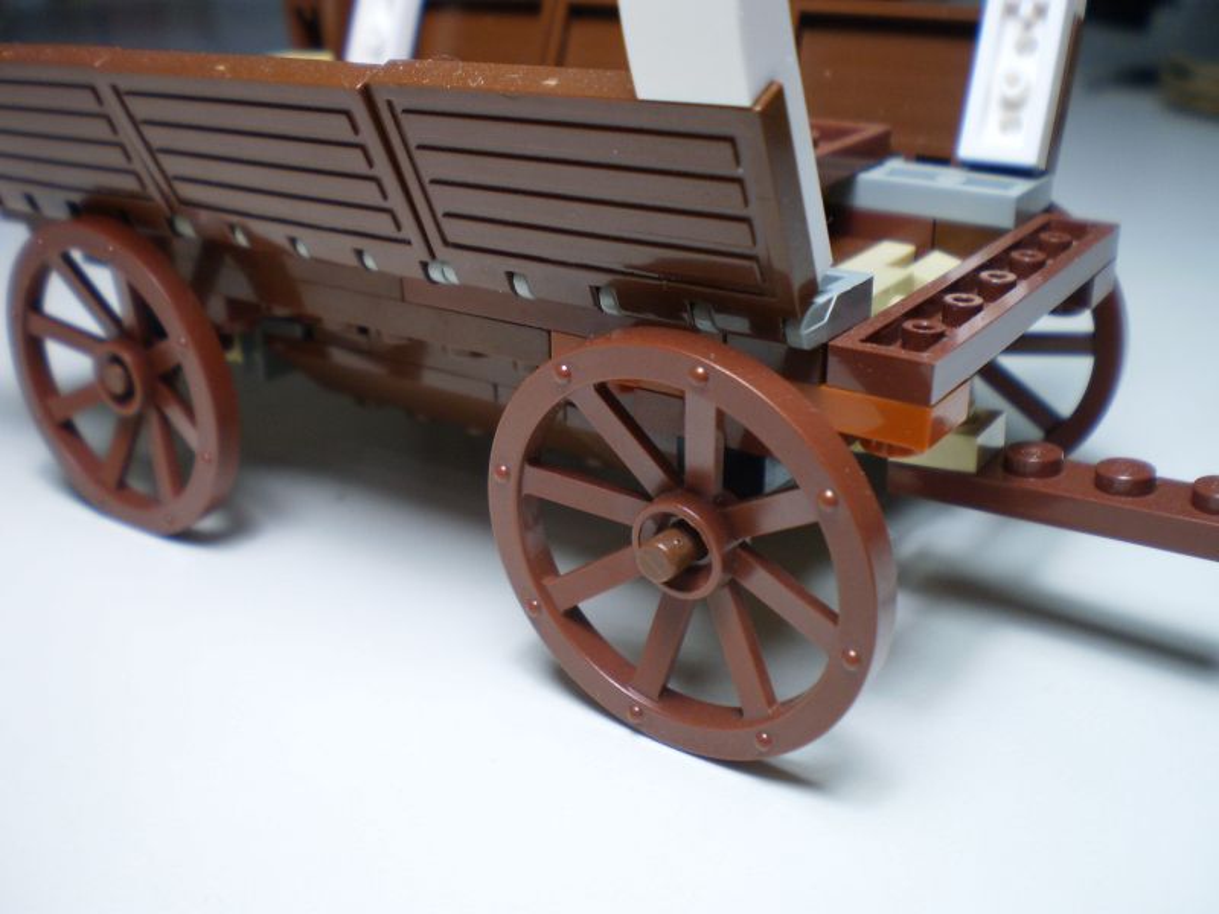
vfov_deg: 39.7
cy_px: 457
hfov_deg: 51.4
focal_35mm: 36
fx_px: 1268
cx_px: 610
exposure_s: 1/25
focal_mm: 6.3
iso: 125
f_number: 3.1
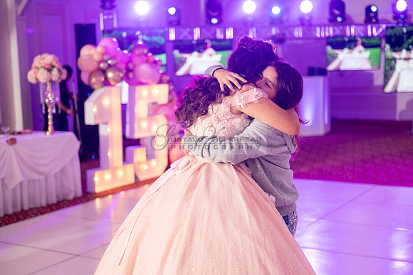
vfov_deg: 24.6
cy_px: 138
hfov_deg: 36.2
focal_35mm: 55
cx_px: 206
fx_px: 631
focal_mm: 55
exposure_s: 1/160
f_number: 2.8
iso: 400
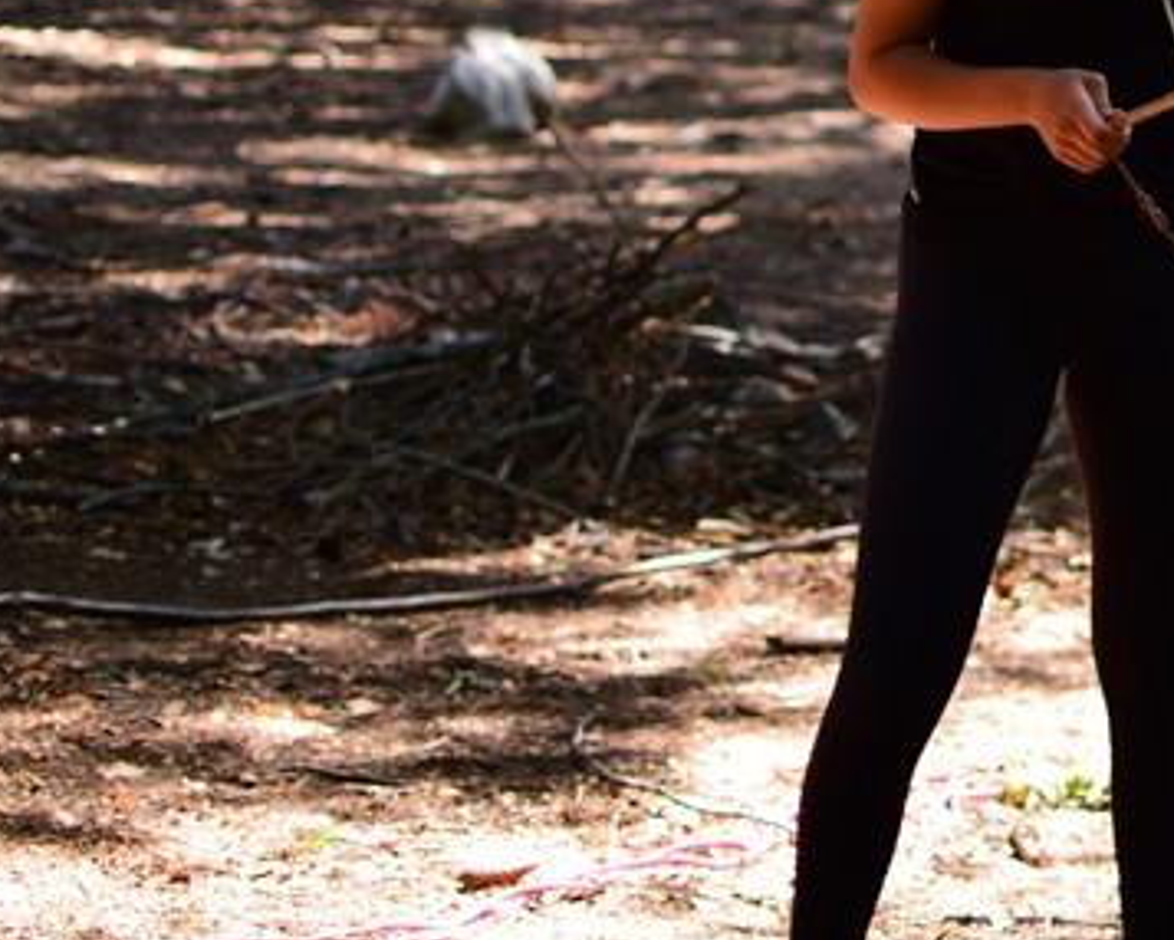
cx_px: 1608
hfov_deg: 13.1
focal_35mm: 141
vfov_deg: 10.8
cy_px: -28
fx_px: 4914
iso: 280
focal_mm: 35
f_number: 1.8
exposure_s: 1/500
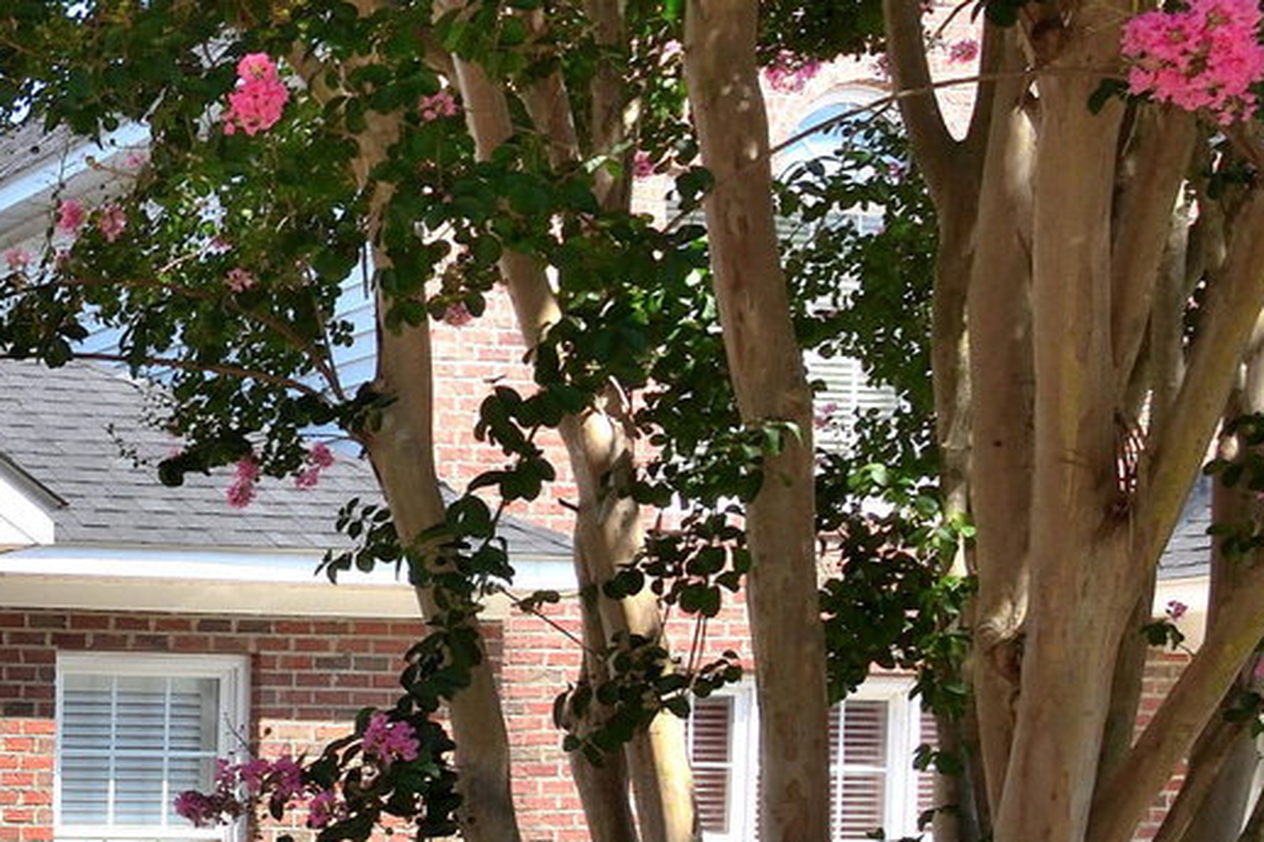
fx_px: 2377
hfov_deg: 22.3
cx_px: -805
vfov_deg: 19.2
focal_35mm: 68
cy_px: 957
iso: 400
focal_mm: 13
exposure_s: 1/320
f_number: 10
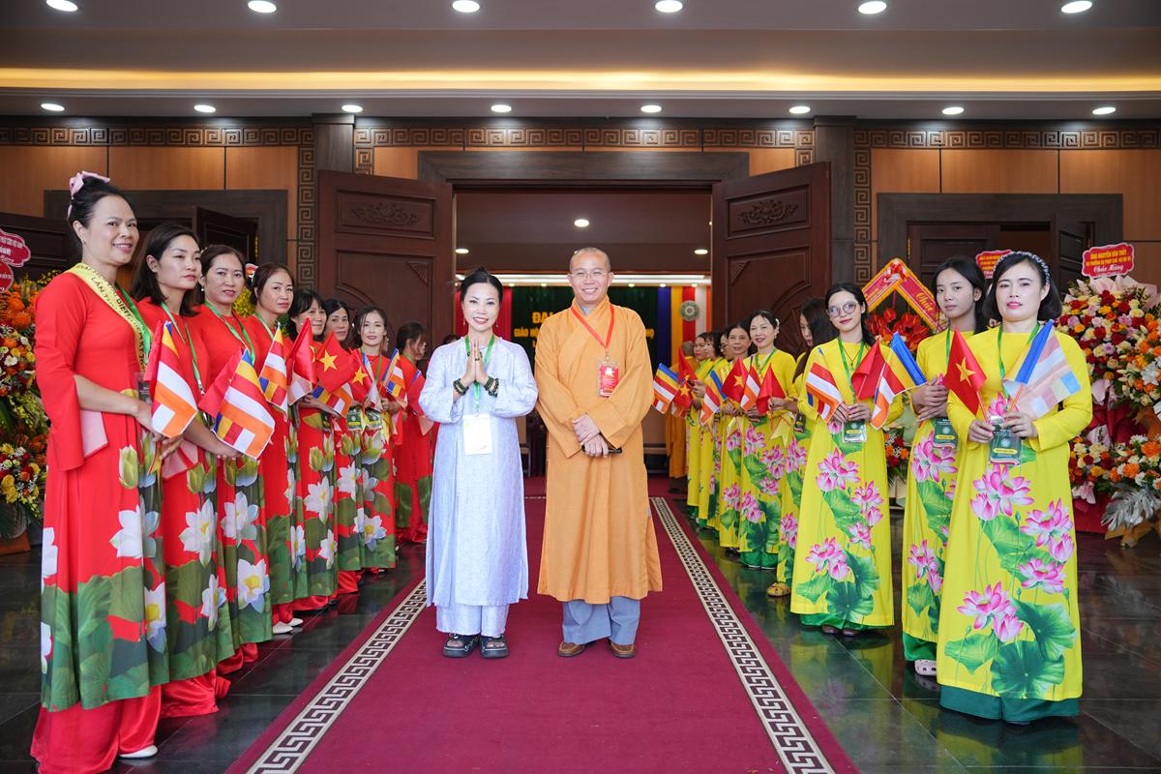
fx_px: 935
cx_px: 580
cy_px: 387
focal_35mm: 29
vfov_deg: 45.0
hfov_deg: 63.7
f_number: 2.8
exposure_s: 1/160
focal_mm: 29
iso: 250
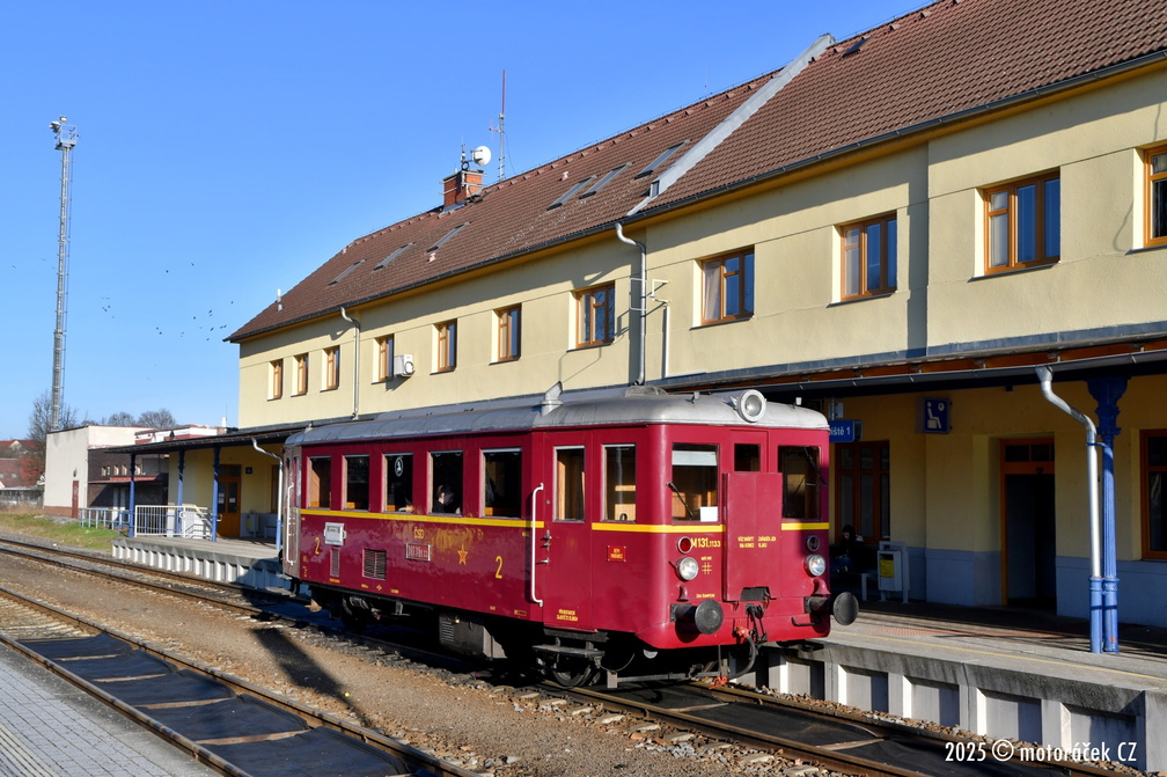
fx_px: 1264
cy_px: 388
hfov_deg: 49.6
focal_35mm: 39
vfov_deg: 34.2
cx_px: 584
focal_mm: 26
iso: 125
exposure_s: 1/160
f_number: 10
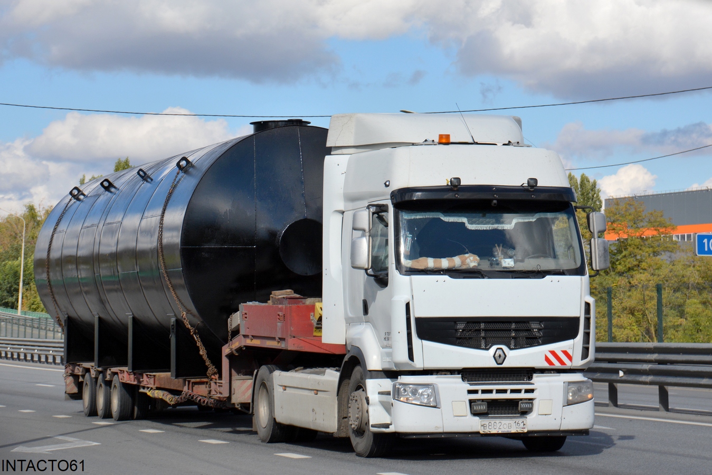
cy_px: 238
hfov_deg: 21.9
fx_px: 1840
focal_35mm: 93
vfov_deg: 14.7
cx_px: 356
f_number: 7.1
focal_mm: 62
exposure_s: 1/1600
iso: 400
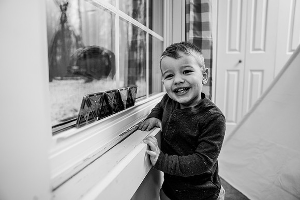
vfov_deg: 53.2
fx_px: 200
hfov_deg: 73.7
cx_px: 150
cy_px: 100
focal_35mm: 24
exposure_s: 1/250
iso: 250
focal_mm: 24
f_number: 2.8
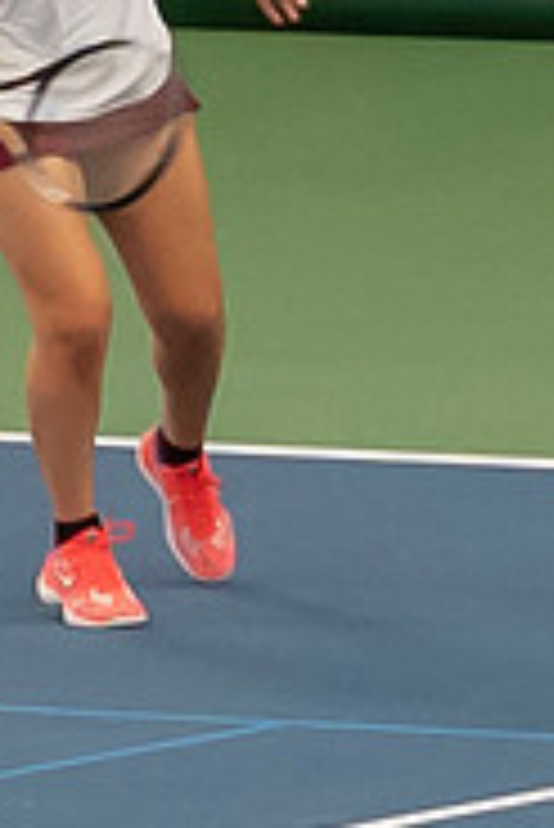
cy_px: -187
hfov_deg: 1.2
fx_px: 25803
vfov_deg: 1.8
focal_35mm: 1120
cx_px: 19
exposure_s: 1/250
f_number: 4.5
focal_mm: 75
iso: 1600
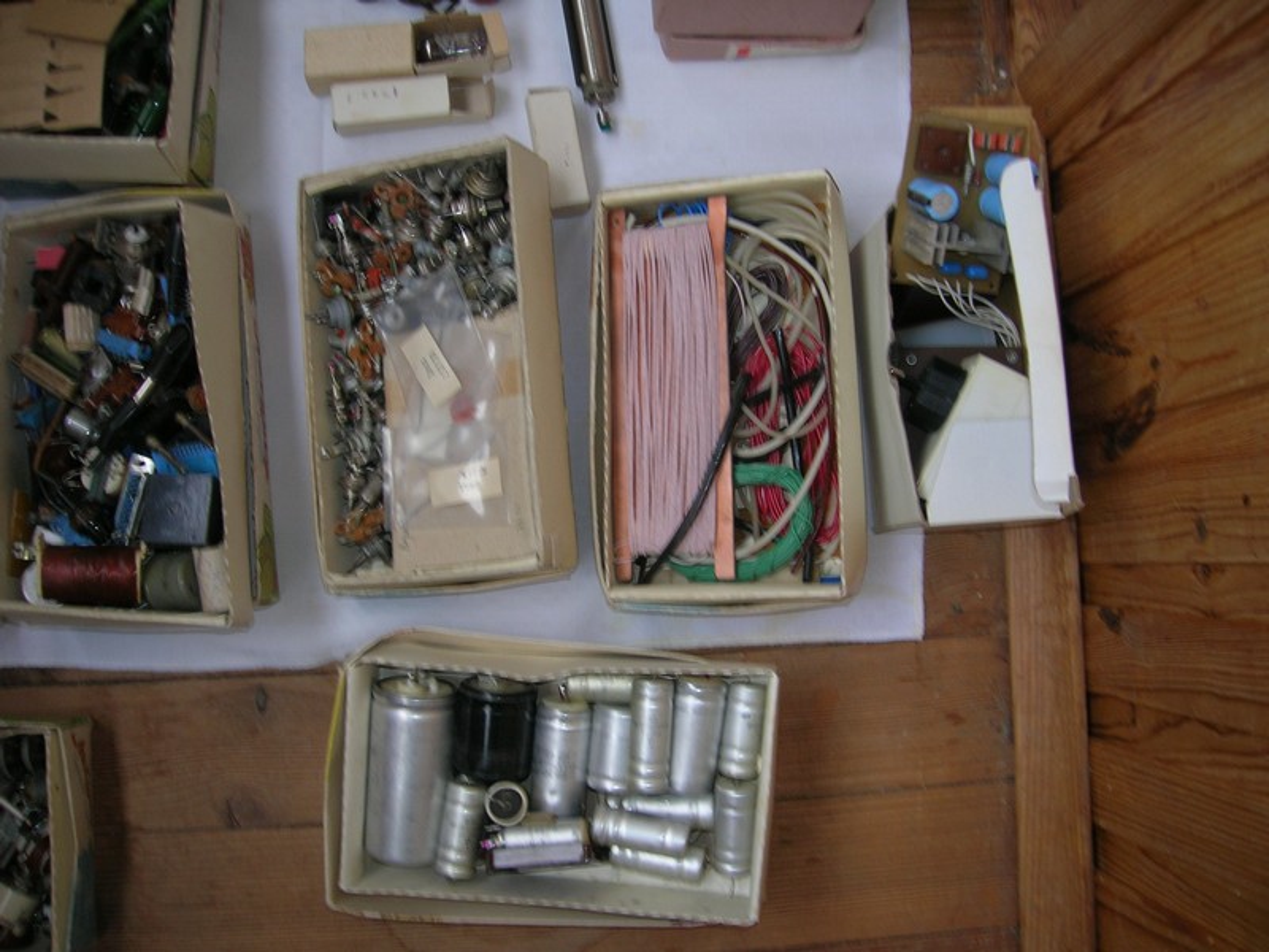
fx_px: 1246
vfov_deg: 41.8
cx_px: 634
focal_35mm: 34
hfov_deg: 54.0
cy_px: 476
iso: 50
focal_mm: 5.7
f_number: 2.9
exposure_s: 1/30
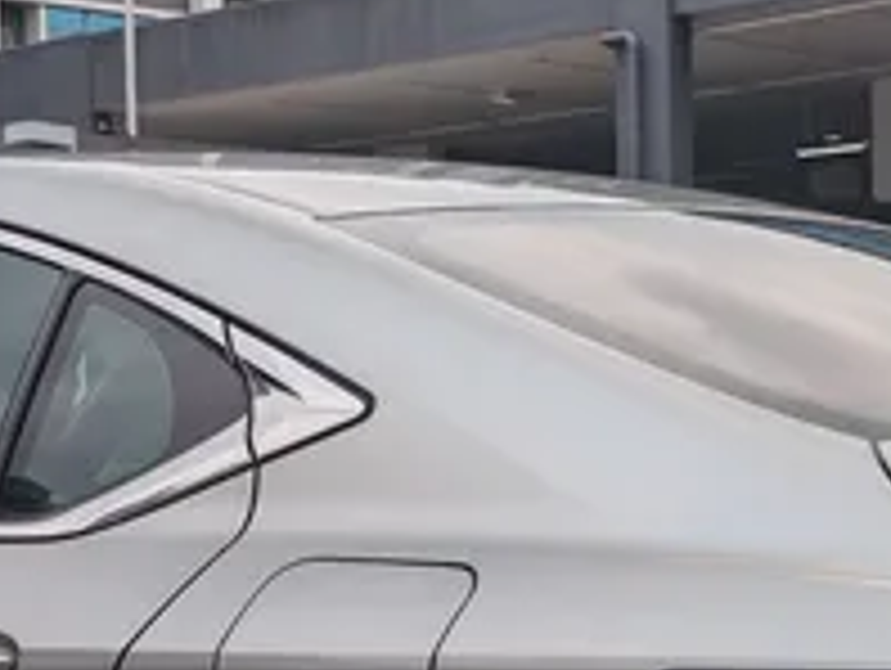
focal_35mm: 105
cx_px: 486
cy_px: 643
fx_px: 2706
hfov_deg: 18.7
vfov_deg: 13.9
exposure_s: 1/440
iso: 50
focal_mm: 5.52
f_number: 1.95
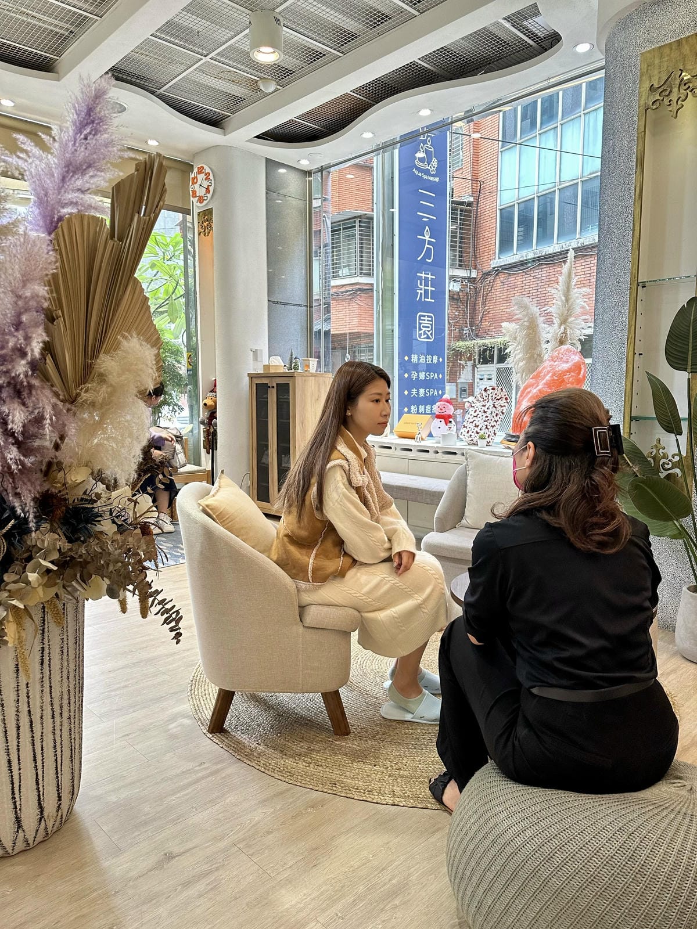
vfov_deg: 71.6
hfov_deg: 56.8
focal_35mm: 24
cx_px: 348
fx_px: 644
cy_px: 464
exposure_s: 1/120
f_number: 1.78
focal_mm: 6.86
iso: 200
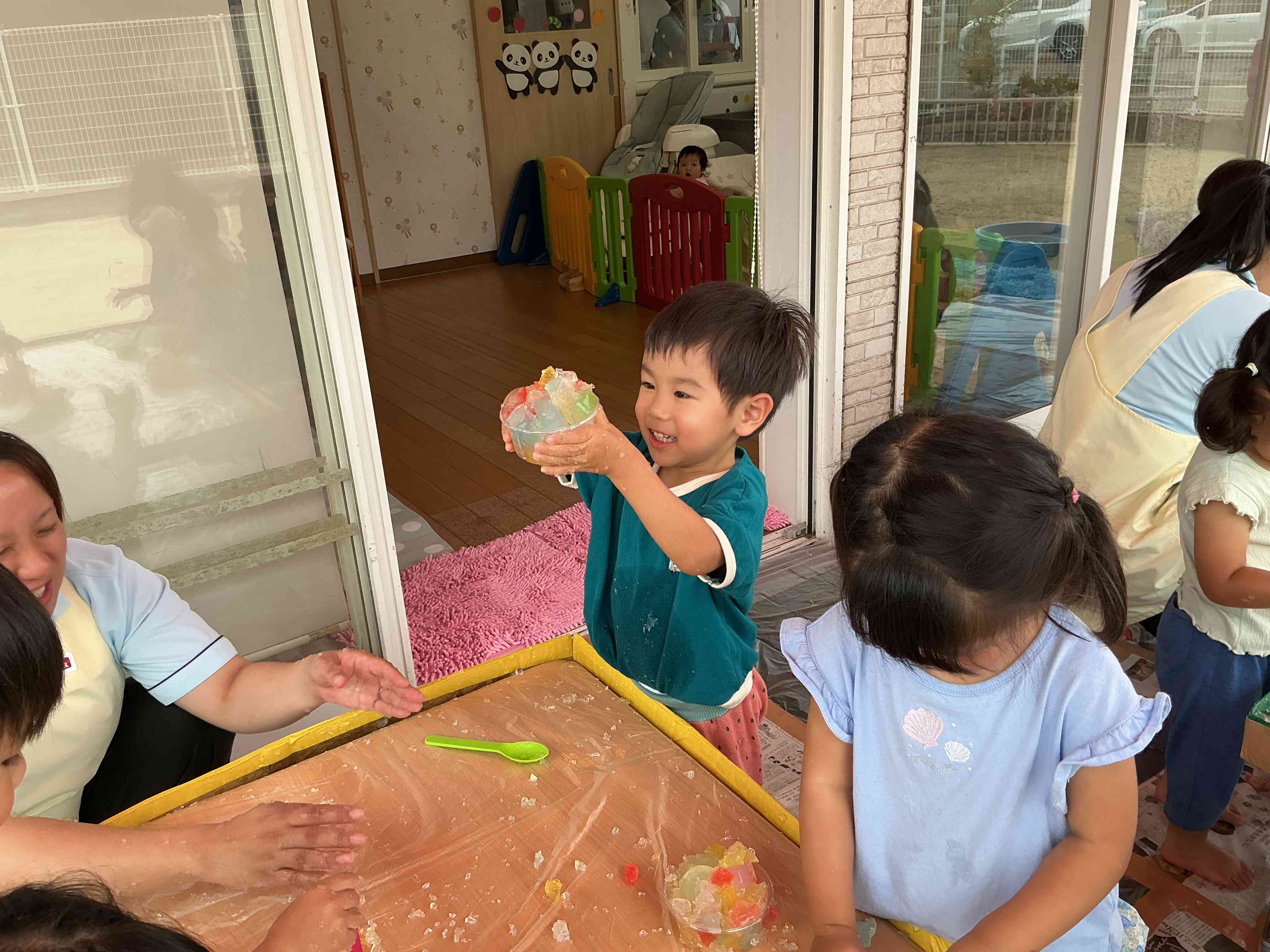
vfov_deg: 48.2
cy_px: 476
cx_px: 635
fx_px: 1064
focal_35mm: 29
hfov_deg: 61.7
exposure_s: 1/297
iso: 25
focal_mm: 3
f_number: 1.8
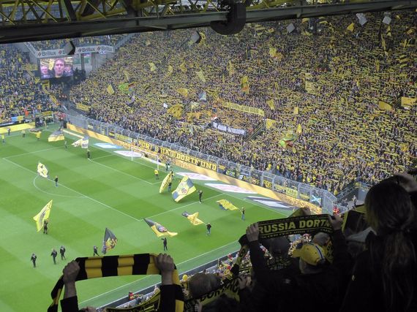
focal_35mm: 57
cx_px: 208
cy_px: 156
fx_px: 686
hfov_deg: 33.8
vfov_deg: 25.6
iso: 250
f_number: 4.1
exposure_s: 1/100
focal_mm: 9.6
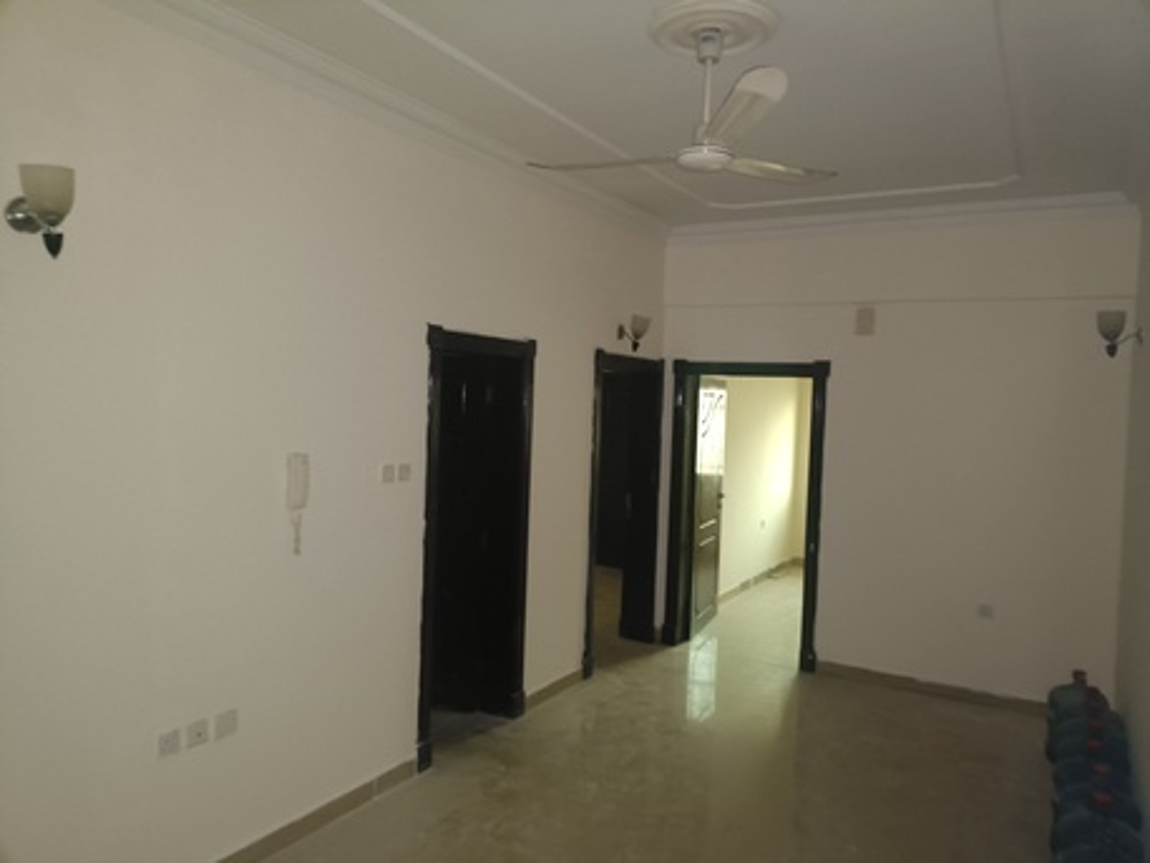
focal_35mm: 25
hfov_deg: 69.4
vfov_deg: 54.9
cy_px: 432
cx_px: 575
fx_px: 831
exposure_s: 1/20
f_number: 1.7
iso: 3439
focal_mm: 4.7
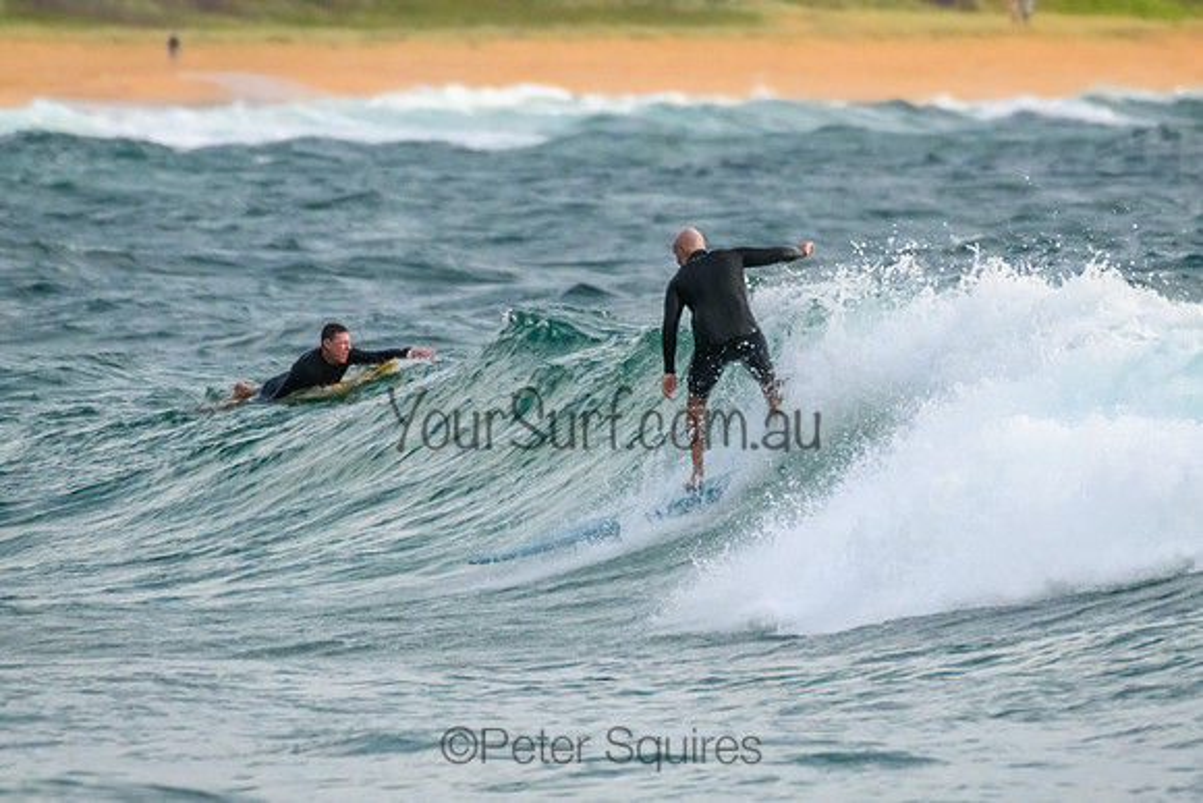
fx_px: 36888
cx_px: 664
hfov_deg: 1.9
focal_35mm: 1104
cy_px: 443
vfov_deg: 1.2
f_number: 11
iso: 6400
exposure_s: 1/4000
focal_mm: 1000
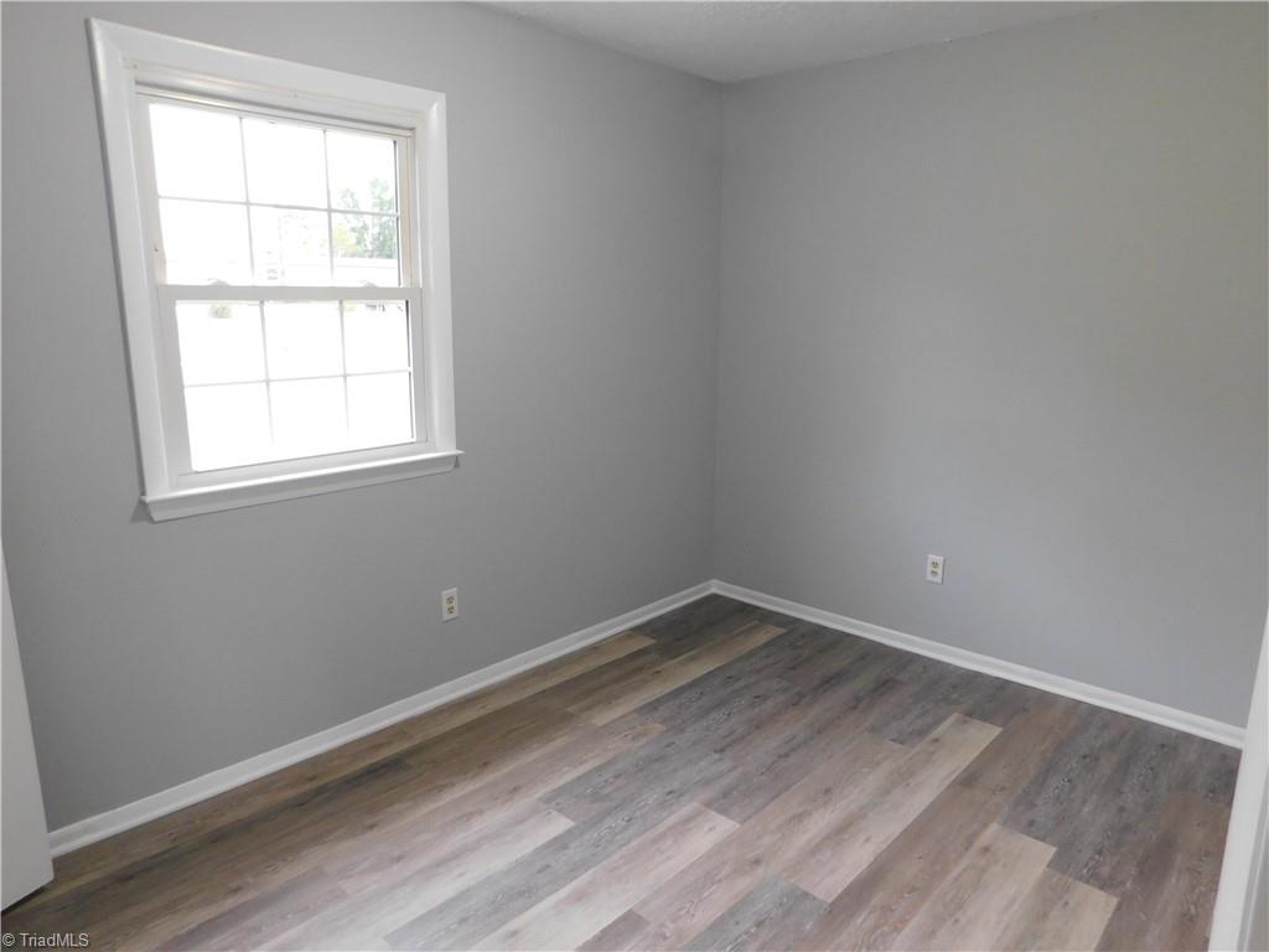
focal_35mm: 23
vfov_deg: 58.9
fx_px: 843
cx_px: 634
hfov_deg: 73.9
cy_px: 476
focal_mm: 4
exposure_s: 1/30
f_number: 3
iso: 250
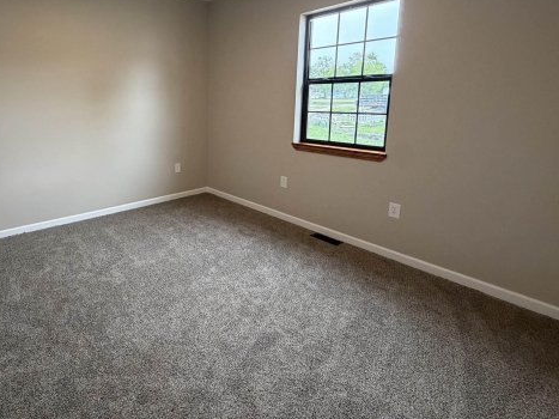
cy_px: 150
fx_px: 323
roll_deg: +0.9
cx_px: 173
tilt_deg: -8.6
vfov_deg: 64.7
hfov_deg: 78.3
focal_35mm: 20
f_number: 2.2
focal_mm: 2.22
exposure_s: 1/120
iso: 250
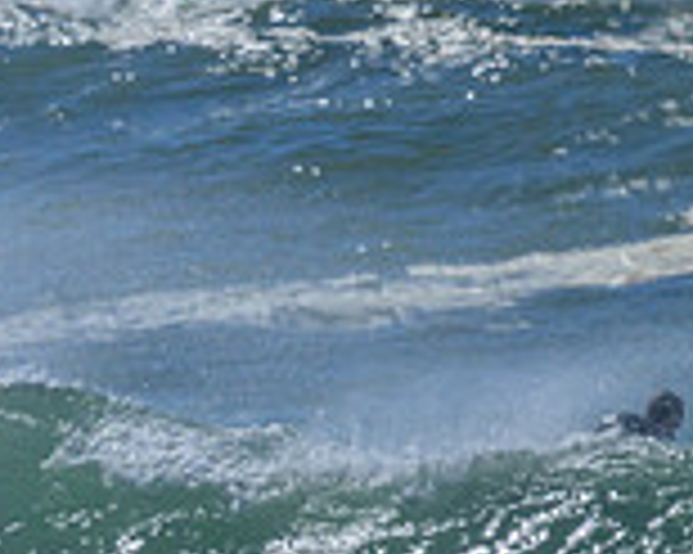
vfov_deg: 0.4
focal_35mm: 3960
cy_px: 854
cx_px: -450
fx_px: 81169
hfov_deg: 0.5
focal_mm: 1120
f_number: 10
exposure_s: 1/3200
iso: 450
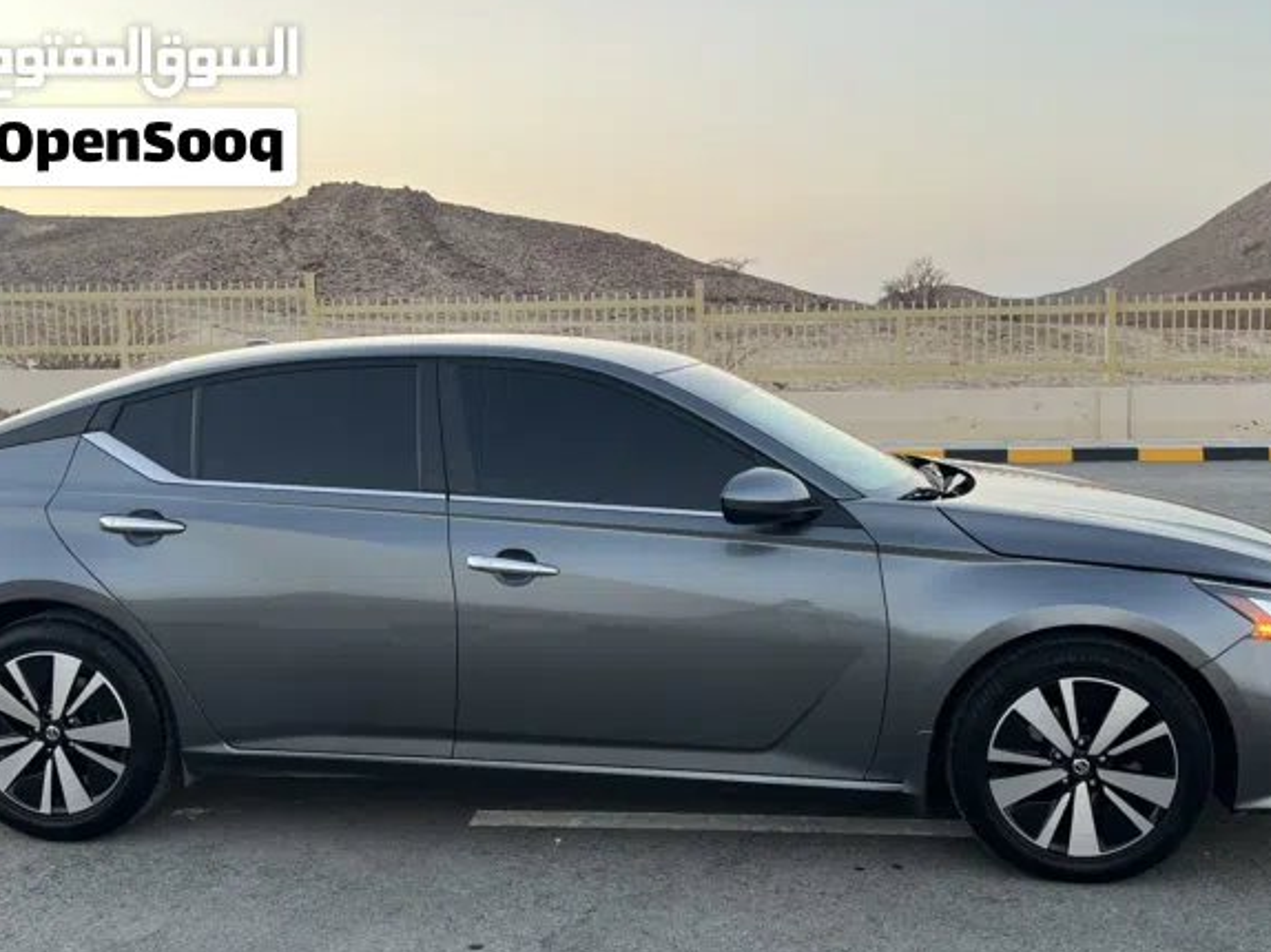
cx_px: 631
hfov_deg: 61.7
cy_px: 505
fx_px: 1064
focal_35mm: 29
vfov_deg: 48.2
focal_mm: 5.7
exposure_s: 1/104
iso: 125
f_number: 1.5
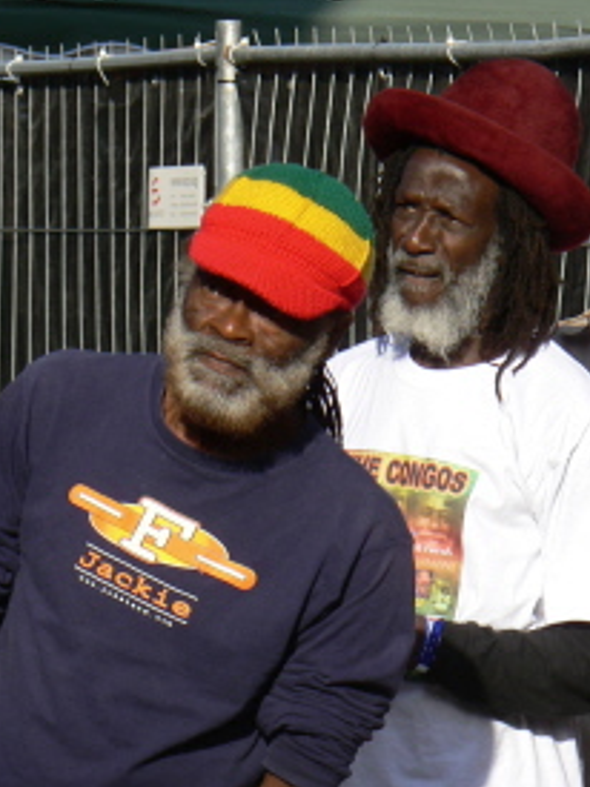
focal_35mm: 379
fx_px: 8620
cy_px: 545
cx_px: 304
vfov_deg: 5.2
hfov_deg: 3.9
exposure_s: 1/400
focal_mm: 39.5
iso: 64
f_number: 4
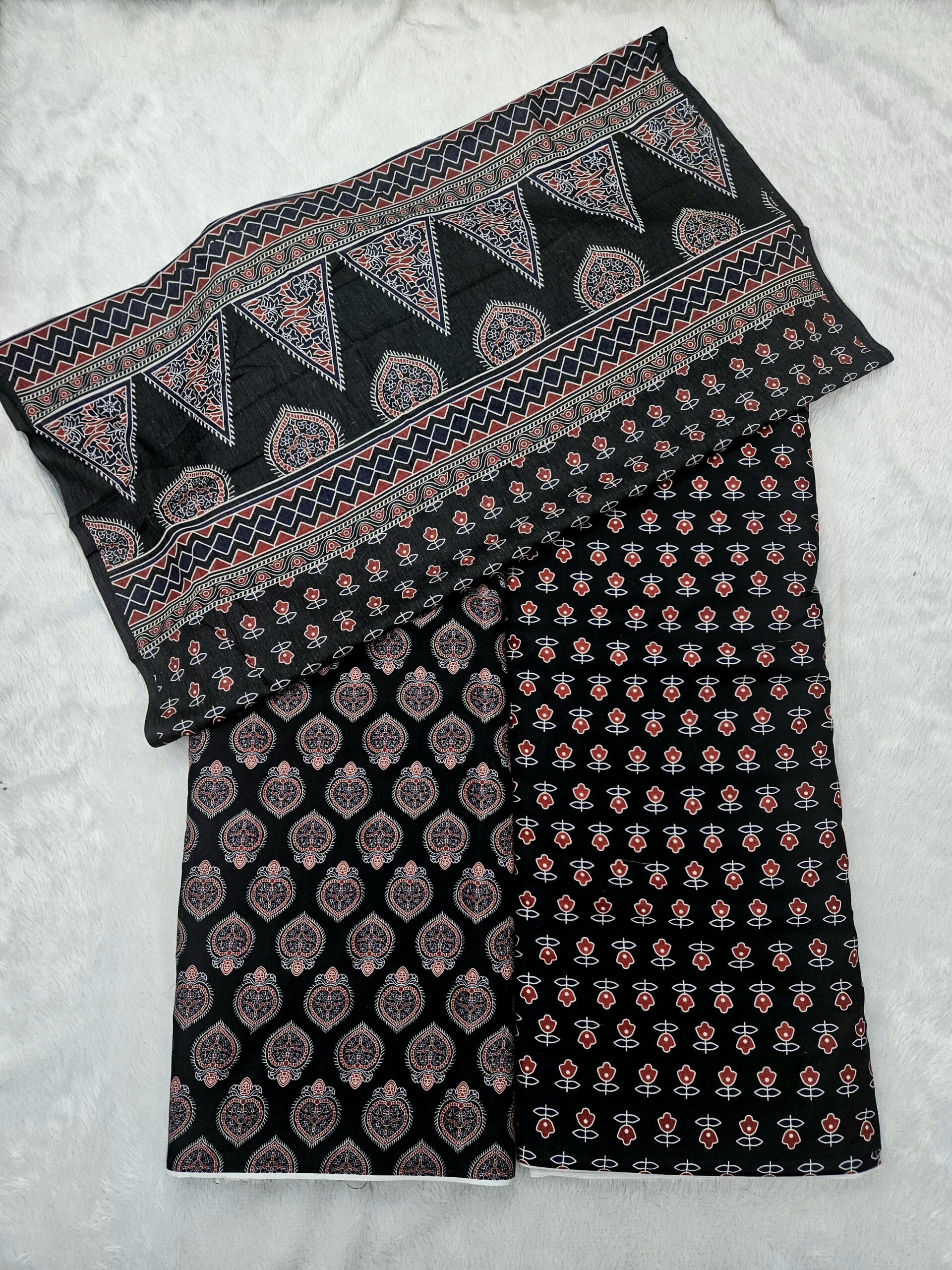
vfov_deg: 73.9
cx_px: 476
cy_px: 635
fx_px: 843
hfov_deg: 58.9
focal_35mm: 23
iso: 250
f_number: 1.8
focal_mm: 5.4
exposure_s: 1/101
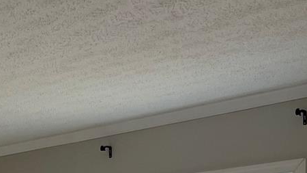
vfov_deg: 11.8
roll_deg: +1.2
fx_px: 757
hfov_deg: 21.0
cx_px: -80
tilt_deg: -2.3
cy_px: 337
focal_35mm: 93
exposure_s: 1/120
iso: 50
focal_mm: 5.1
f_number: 1.6
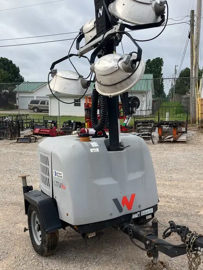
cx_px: 128
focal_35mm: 36
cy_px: 142
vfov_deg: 51.3
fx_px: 281
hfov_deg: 39.4
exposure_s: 1/838
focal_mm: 3.99
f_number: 1.8
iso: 32
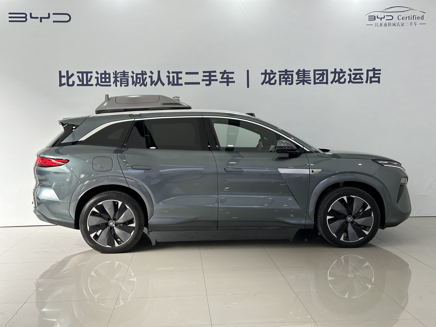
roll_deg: +1.3
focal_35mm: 48
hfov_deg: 39.7
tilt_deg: -3.5
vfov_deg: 30.3
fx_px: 605
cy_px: 164
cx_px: 218
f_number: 1.78
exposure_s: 1/121
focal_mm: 6.86
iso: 64
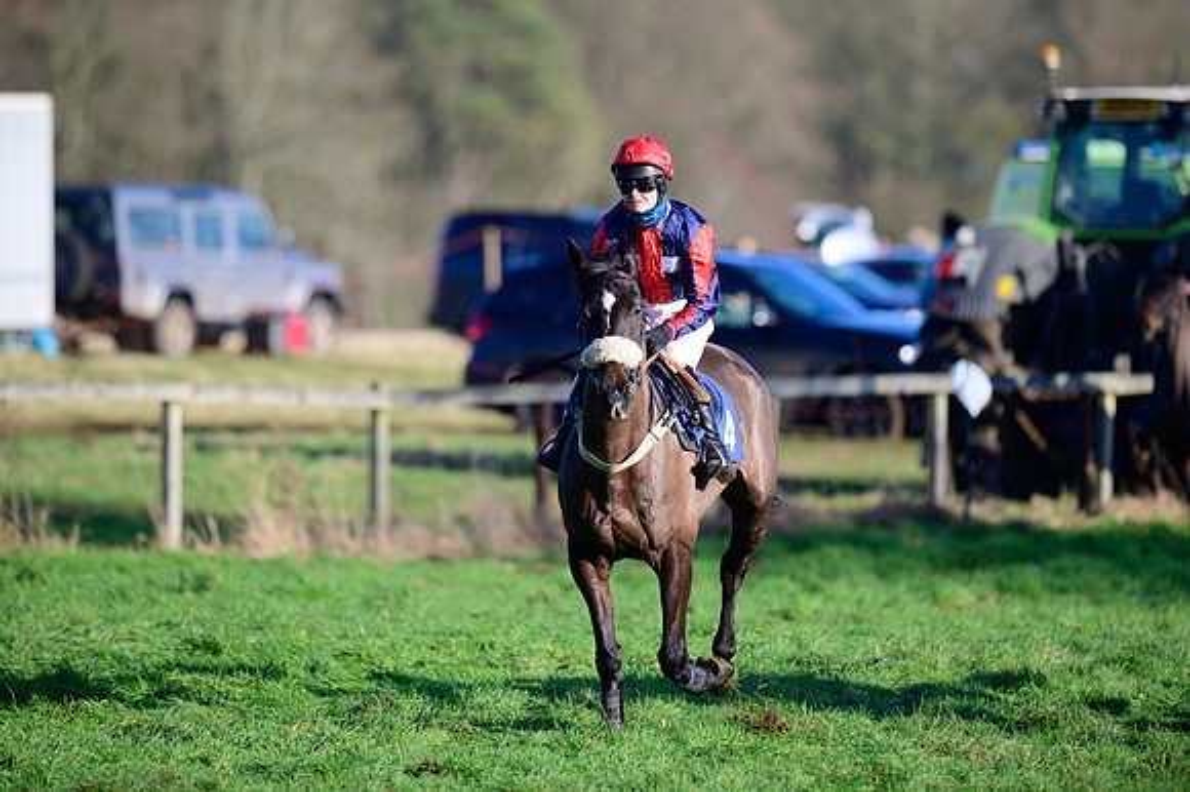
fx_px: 13214
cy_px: 396
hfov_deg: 5.2
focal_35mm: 400
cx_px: 595
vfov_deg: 3.4
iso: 400
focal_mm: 400
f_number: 5
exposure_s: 1/2000
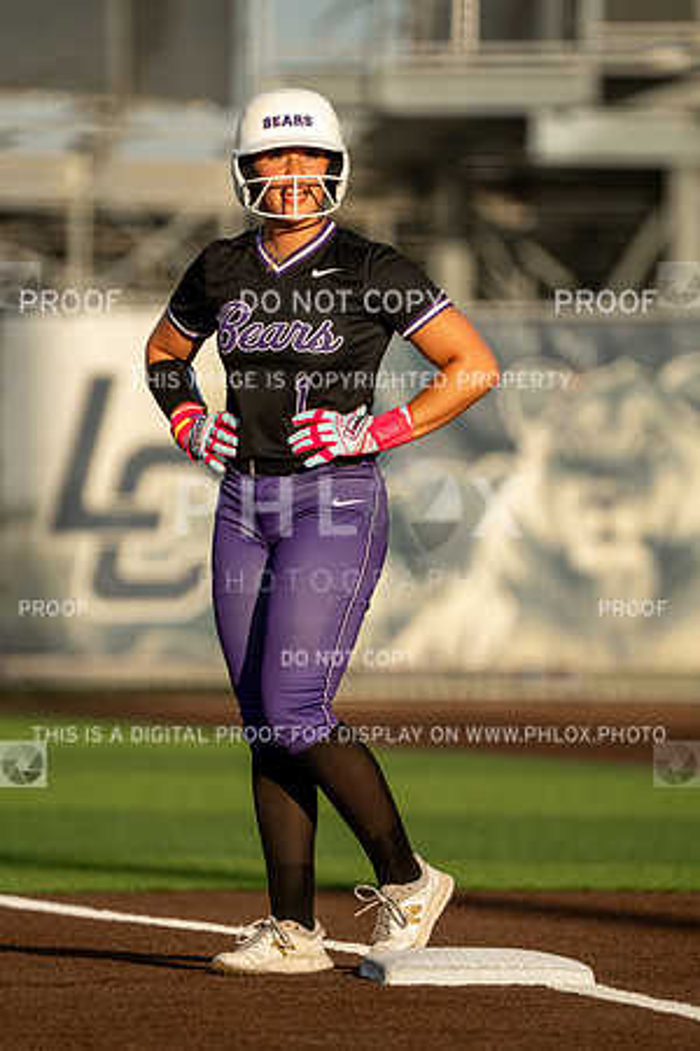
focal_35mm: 541
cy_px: 526
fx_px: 15778
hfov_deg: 2.5
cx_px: 350
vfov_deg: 3.8
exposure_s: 1/1250
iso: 320
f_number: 6.3
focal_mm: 541
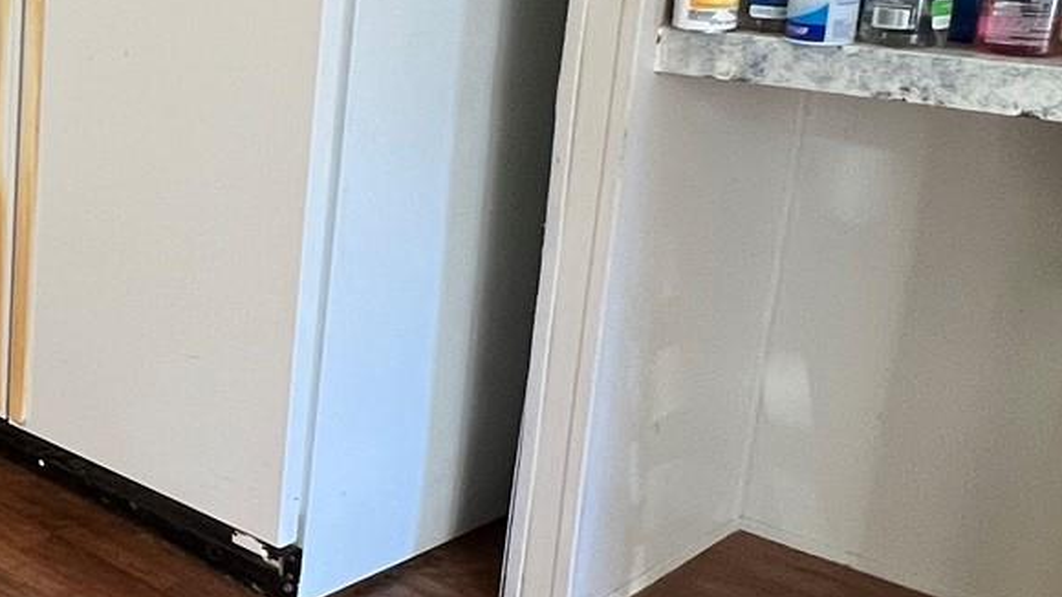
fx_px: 1408
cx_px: -255
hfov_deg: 32.8
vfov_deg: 23.8
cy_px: 192
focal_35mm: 50
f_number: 1.8
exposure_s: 1/60
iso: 250
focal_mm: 1.57
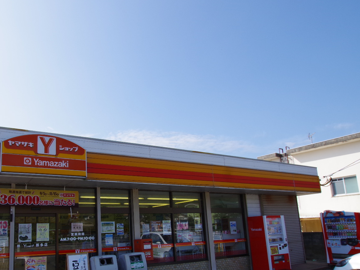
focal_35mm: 24
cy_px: 178
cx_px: 102
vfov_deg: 55.7
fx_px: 250
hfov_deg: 68.2
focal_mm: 10
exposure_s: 1/320
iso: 200
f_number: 7.1
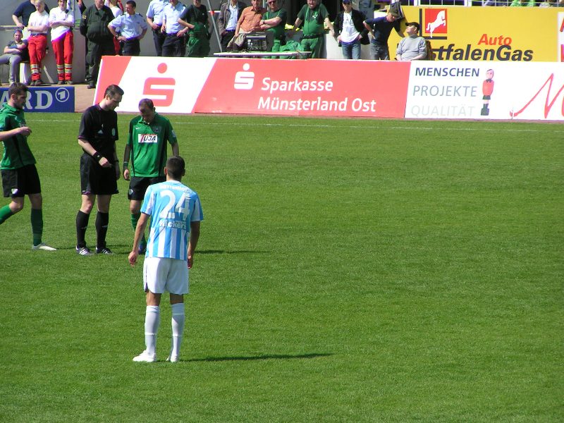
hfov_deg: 5.8
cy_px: 212
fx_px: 5540
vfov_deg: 4.4
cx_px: 282
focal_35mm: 340
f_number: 5
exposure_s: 1/500
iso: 50
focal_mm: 52
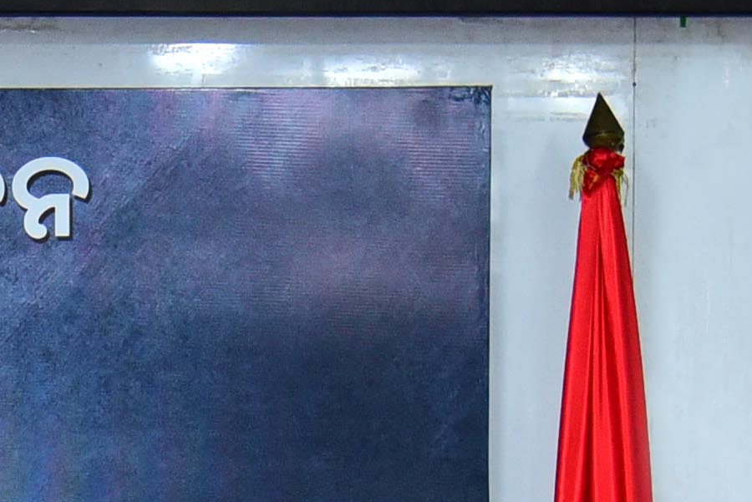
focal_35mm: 234
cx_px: -307
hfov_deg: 8.6
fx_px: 4890
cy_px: 664
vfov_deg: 5.8
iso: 1600
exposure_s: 1/160
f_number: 4
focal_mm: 35
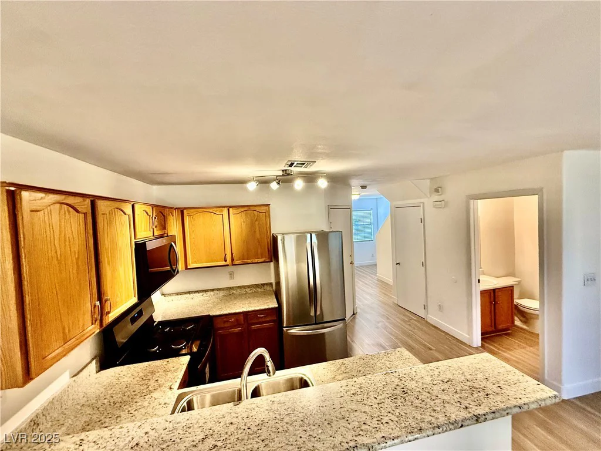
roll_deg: +1.3
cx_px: 300
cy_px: 226
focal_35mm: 14
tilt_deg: -3.1
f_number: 2.2
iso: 320
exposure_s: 1/120
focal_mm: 2.22
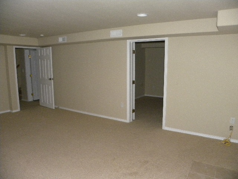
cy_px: 90
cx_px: 119
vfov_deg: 53.1
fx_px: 179
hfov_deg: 67.3
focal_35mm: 26
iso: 400
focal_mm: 4.6
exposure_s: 1/30
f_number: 2.8
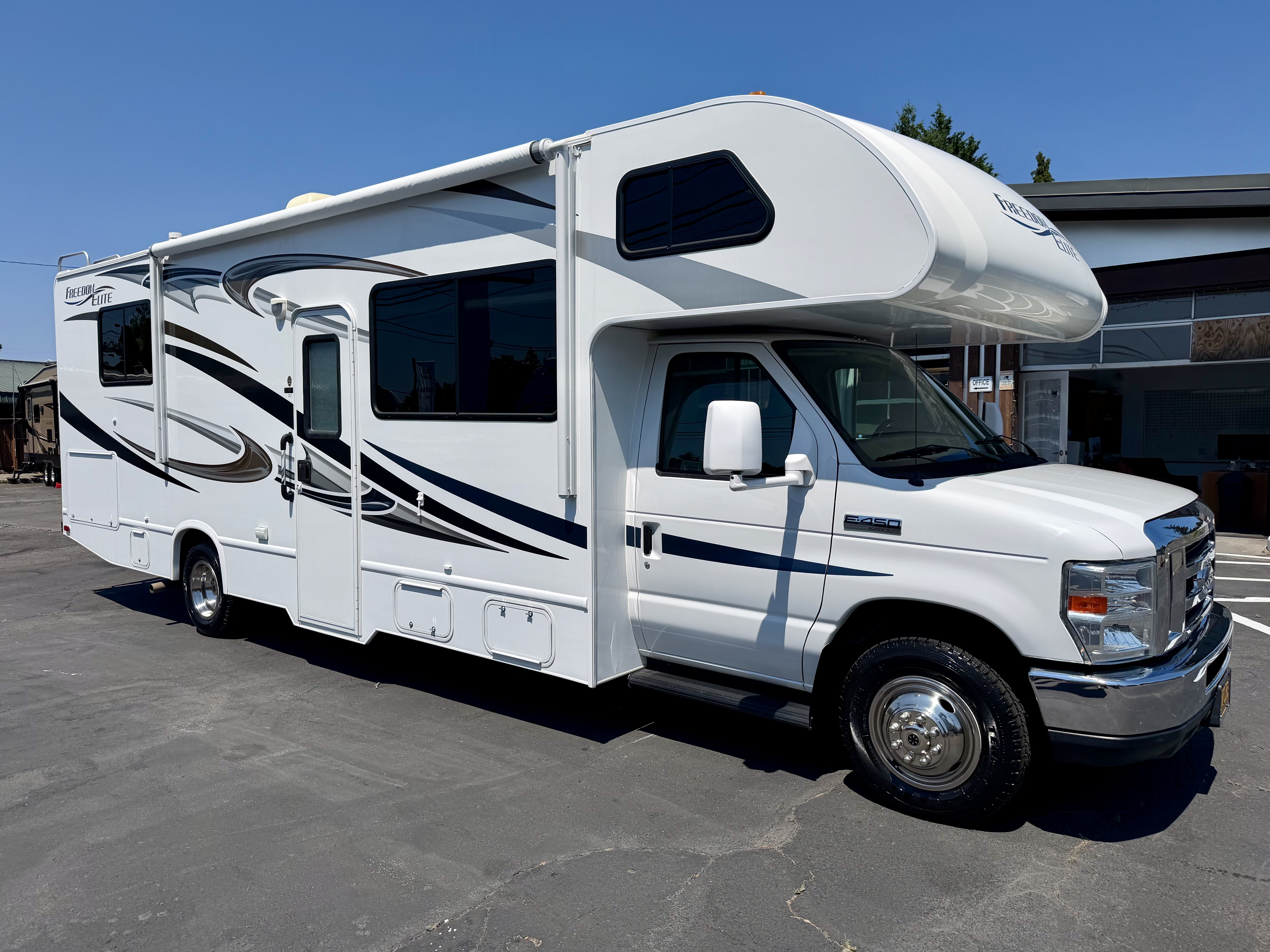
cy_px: 476
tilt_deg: -2.8
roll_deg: +0.0
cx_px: 635
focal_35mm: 24
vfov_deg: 56.8
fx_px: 881
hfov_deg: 71.6
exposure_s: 1/9091
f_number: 1.78
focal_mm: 6.76
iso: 80
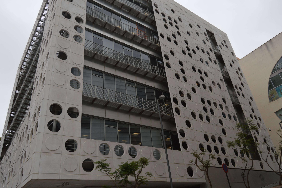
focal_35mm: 27
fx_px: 211
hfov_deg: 67.4
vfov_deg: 47.8
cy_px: 94
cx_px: 141
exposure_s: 1/200
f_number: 5.6
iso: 100
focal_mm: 18
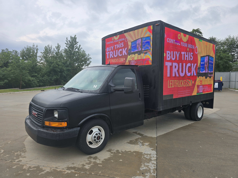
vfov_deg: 58.9
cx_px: 119
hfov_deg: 73.9
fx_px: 158
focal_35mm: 23
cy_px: 89
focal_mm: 6.3
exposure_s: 1/480
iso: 25
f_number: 1.7
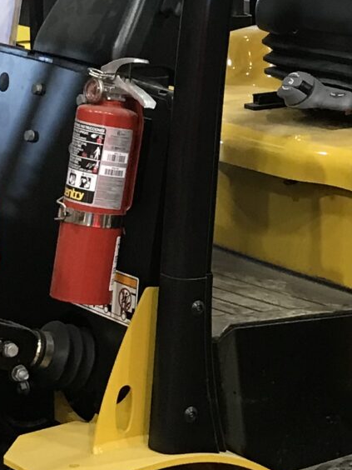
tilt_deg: -8.5
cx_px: 300
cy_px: 104
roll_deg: +1.5
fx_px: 1722
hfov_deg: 11.6
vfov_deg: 15.4
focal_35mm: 127
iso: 50
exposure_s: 1/15
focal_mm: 3.99
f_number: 1.8
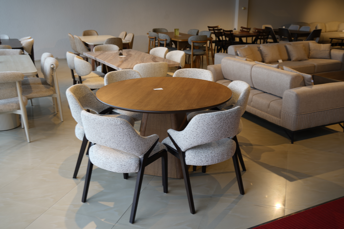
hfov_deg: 54.4
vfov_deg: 37.9
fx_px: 334
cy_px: 114
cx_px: 172
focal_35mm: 35
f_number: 5
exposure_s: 1/13
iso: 50
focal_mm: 35
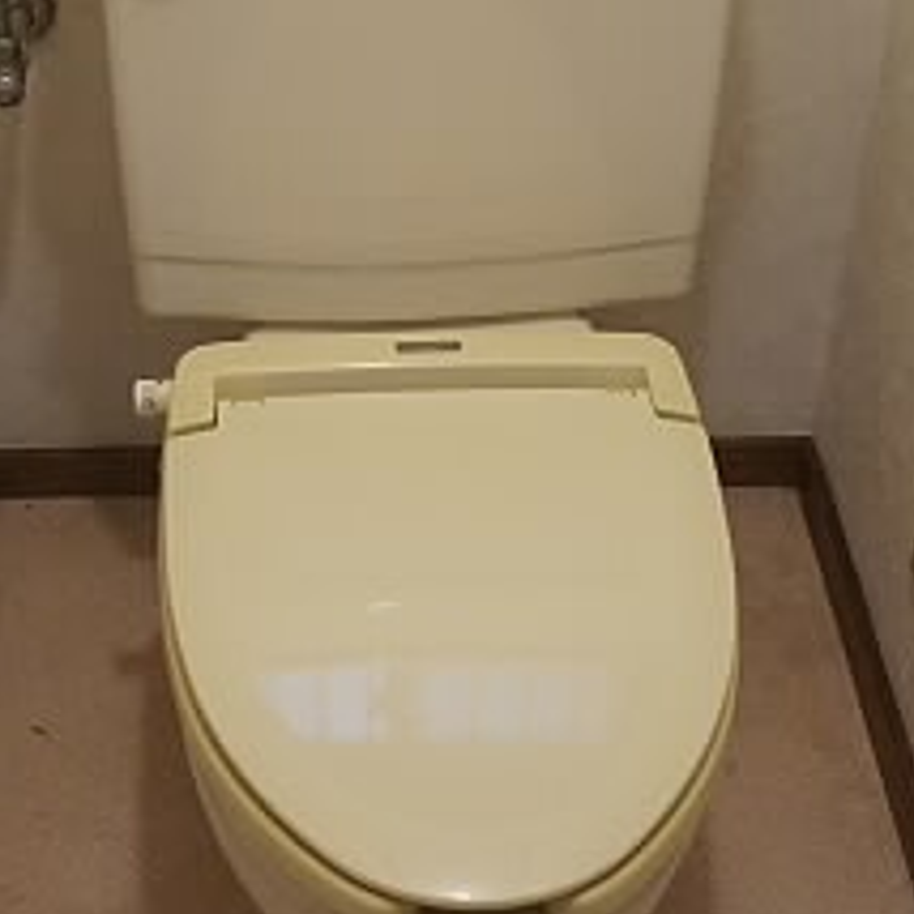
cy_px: 337
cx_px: 378
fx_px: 2061
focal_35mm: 69
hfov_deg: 25.0
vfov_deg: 24.9
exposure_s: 1/160
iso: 2500
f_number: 3.5
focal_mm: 16
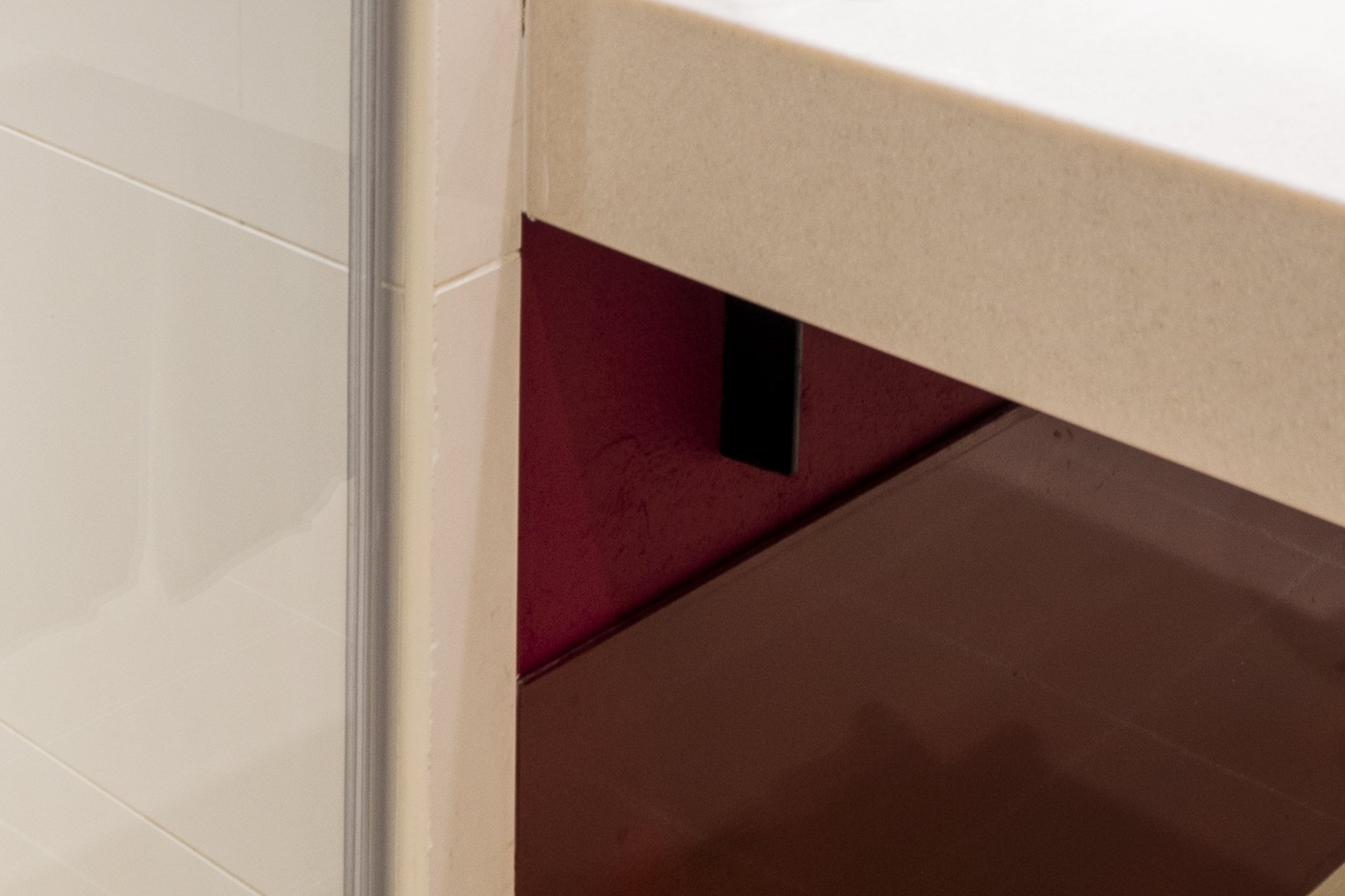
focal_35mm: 73
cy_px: -849
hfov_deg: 27.0
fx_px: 2727
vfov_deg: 15.3
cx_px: 1150
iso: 100
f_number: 8
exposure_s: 1.6
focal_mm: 16
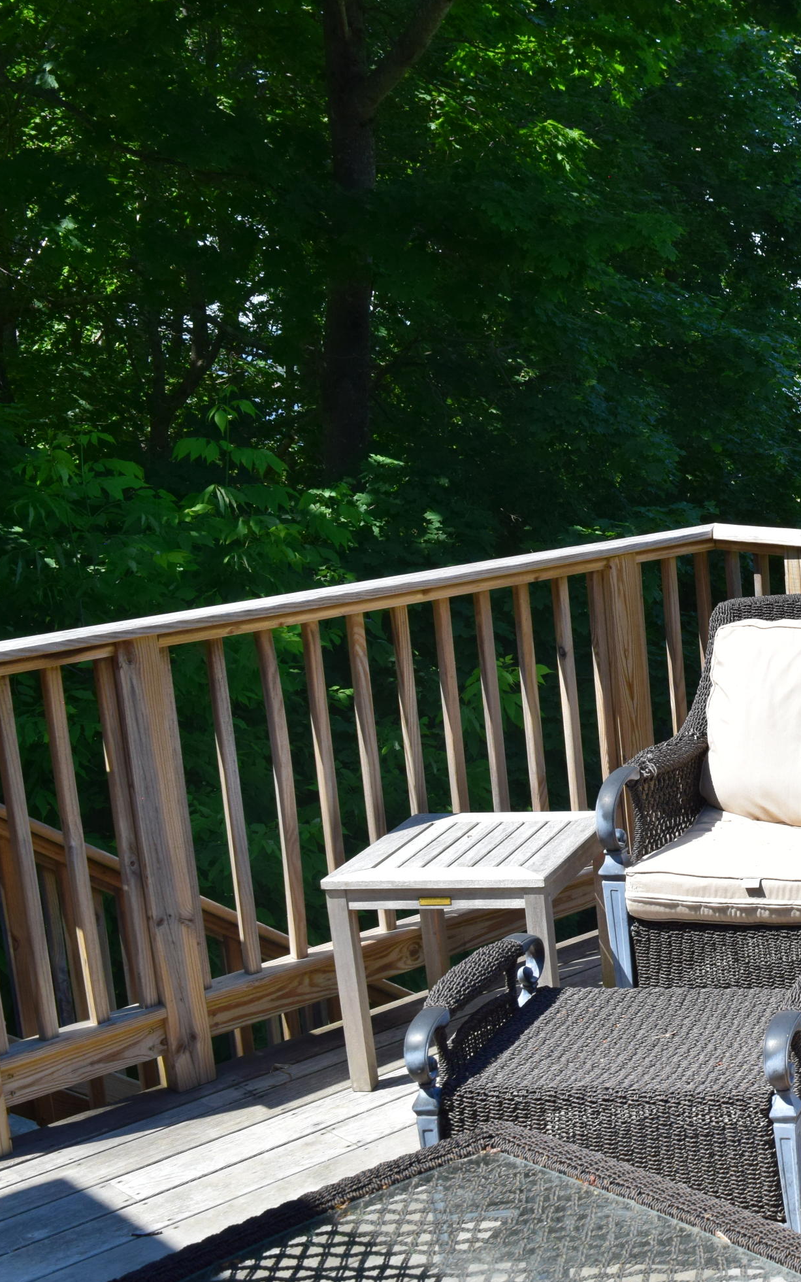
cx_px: 972
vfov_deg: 37.7
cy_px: 647
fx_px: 1878
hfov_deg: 22.2
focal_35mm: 54
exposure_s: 1/500
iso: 400
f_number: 11
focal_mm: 23
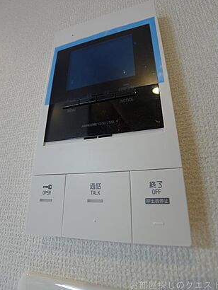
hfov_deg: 51.4
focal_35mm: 27
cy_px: 121
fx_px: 226
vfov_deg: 64.9
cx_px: 110
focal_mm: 5.1
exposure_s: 1/13
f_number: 2
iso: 80
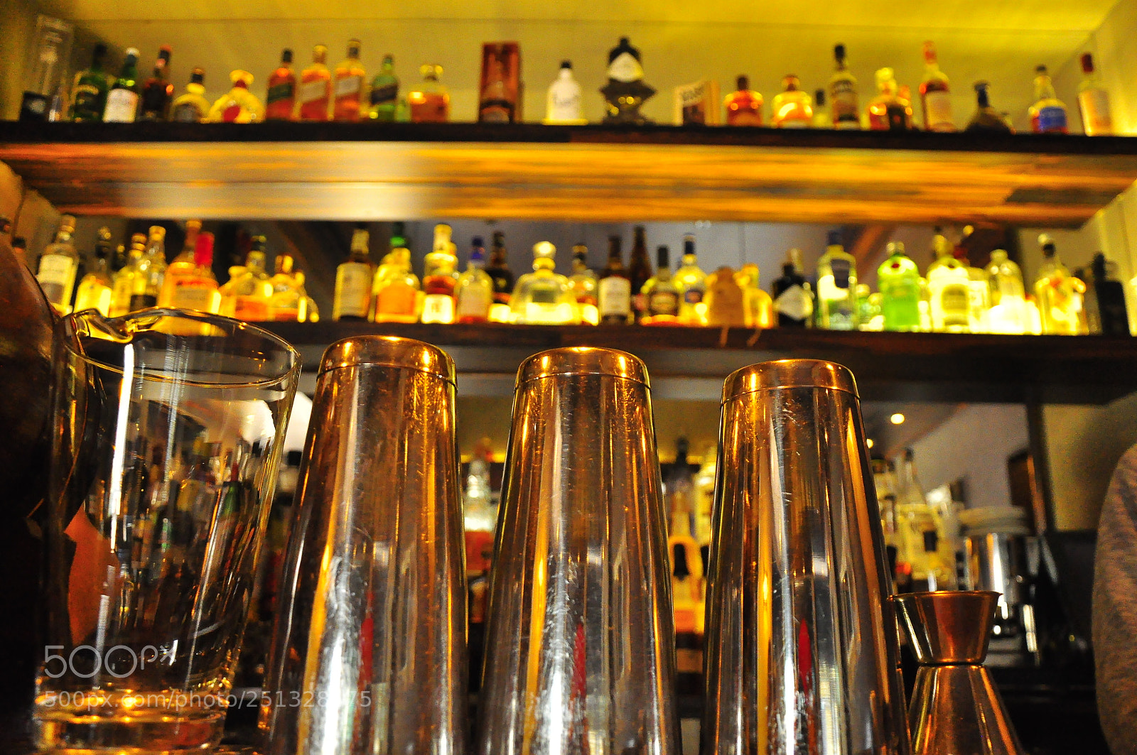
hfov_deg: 59.5
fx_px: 994
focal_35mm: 32
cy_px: 378
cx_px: 568
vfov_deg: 41.6
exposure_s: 1/30
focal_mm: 21
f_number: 5
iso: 2000
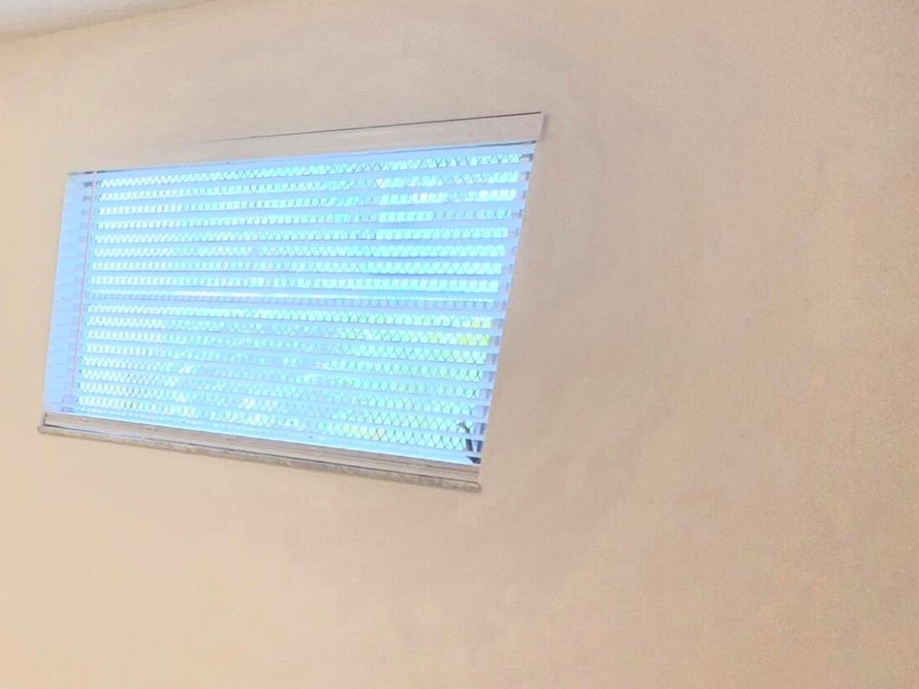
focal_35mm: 35
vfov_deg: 39.9
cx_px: -246
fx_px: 929
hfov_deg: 36.6
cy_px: 485
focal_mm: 2.2
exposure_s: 1/60.2
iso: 160
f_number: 1.9
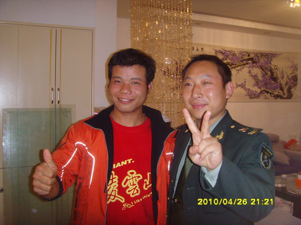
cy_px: 112
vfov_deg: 36.8
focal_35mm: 39
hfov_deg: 47.9
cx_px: 150
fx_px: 339
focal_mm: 6.6
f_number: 3.5
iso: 200
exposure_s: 1/45
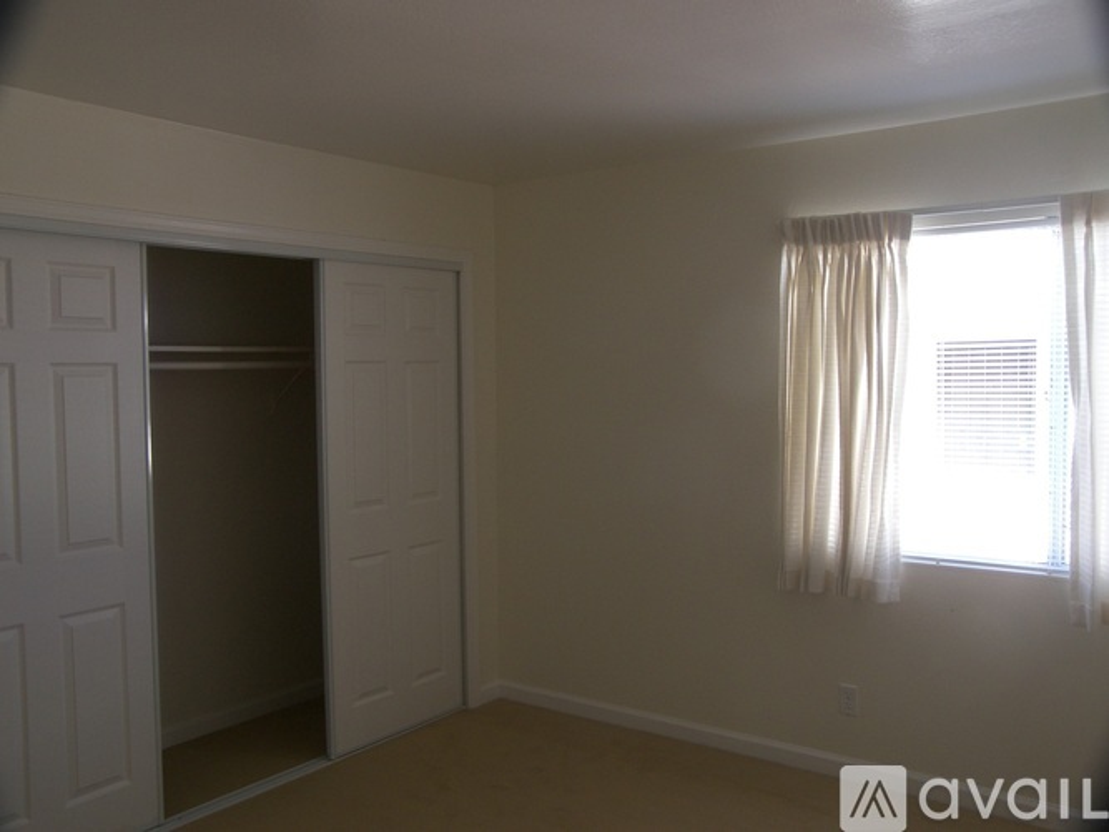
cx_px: 554
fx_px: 993
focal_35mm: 31
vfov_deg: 45.4
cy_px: 416
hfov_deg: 58.4
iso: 100
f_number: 3.2
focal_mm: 6.5
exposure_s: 1/30
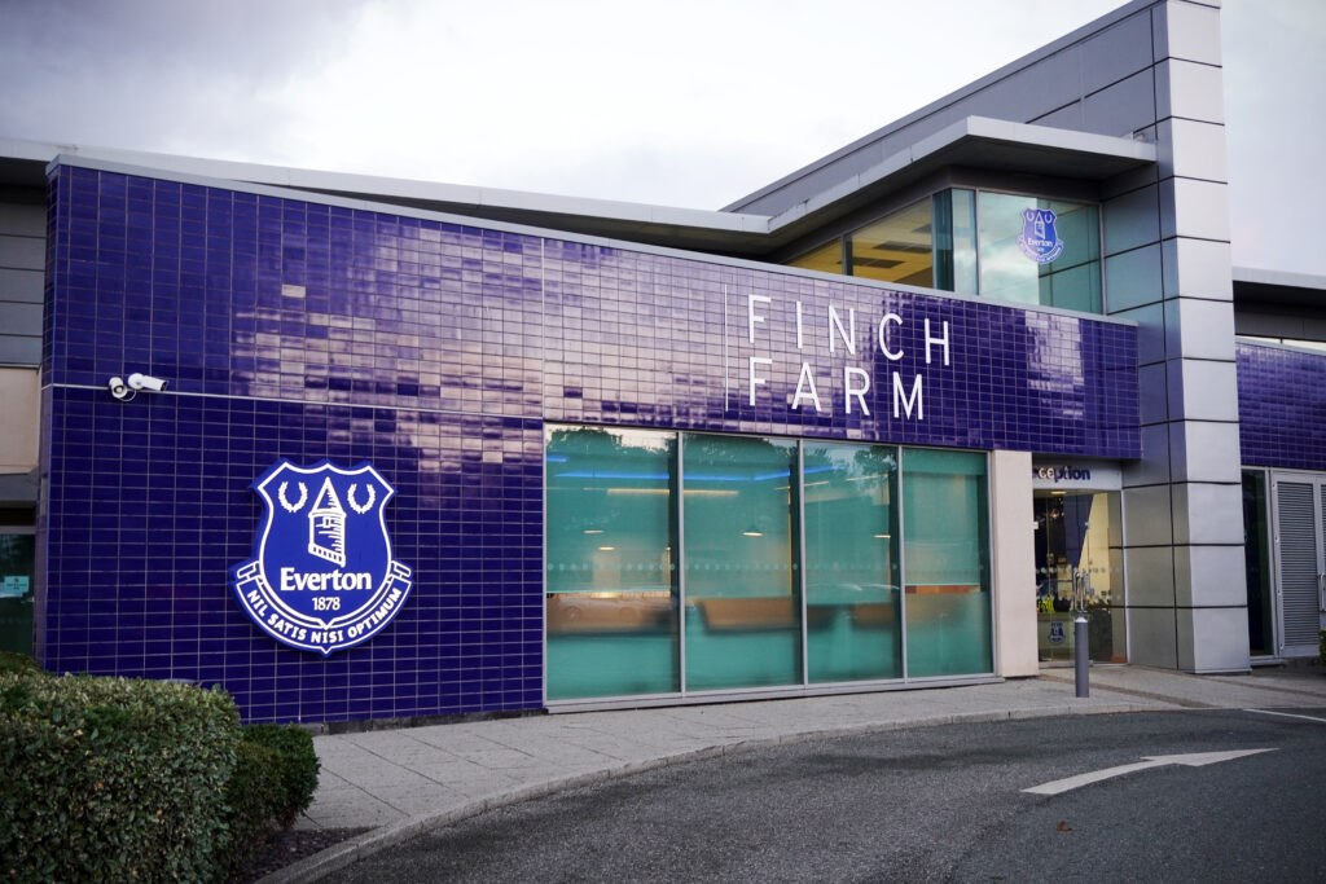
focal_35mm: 42
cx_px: 663
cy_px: 442
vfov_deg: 31.9
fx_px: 1547
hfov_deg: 46.4
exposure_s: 1/60
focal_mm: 28
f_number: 4.5
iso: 500
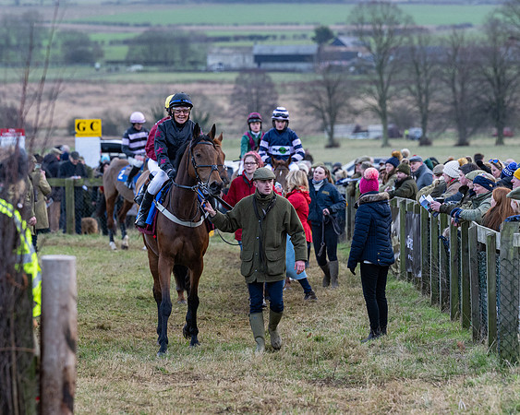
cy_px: 208
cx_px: 222
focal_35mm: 254
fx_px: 3900
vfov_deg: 6.1
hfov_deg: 7.6
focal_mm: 150
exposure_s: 1/400
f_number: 4
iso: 800
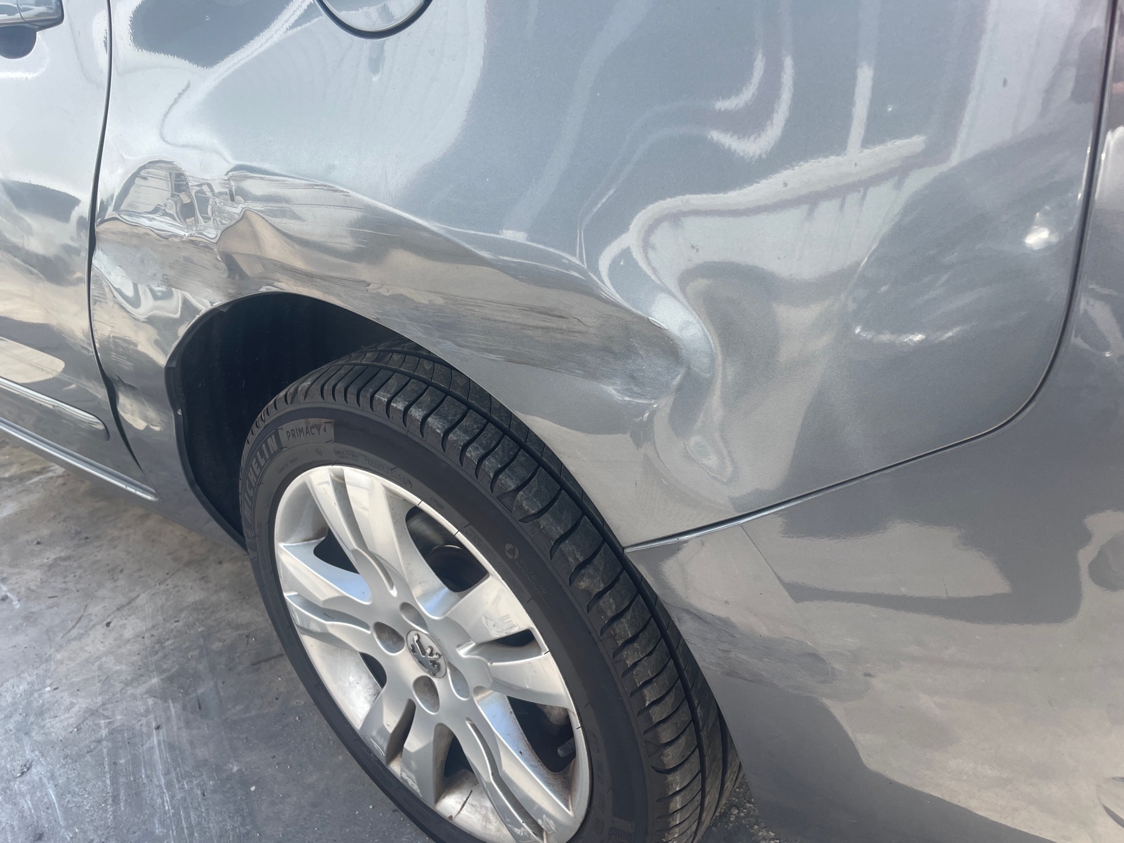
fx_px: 844
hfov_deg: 67.3
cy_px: 422
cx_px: 562
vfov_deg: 53.1
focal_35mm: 26
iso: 32
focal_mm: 4.2
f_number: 1.6
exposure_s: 1/759
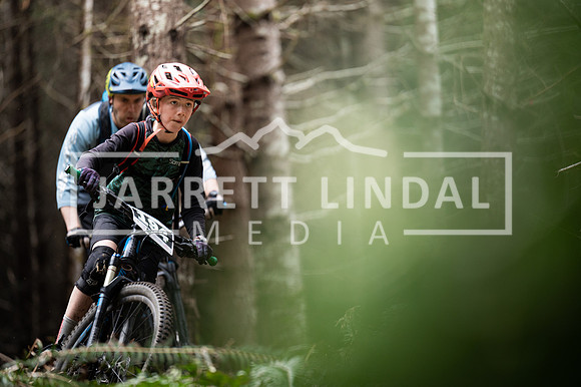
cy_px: 194
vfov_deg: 6.9
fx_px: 3226
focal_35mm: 200
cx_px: 290
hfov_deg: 10.3
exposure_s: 1/1000
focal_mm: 200
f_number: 2.8
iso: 1000
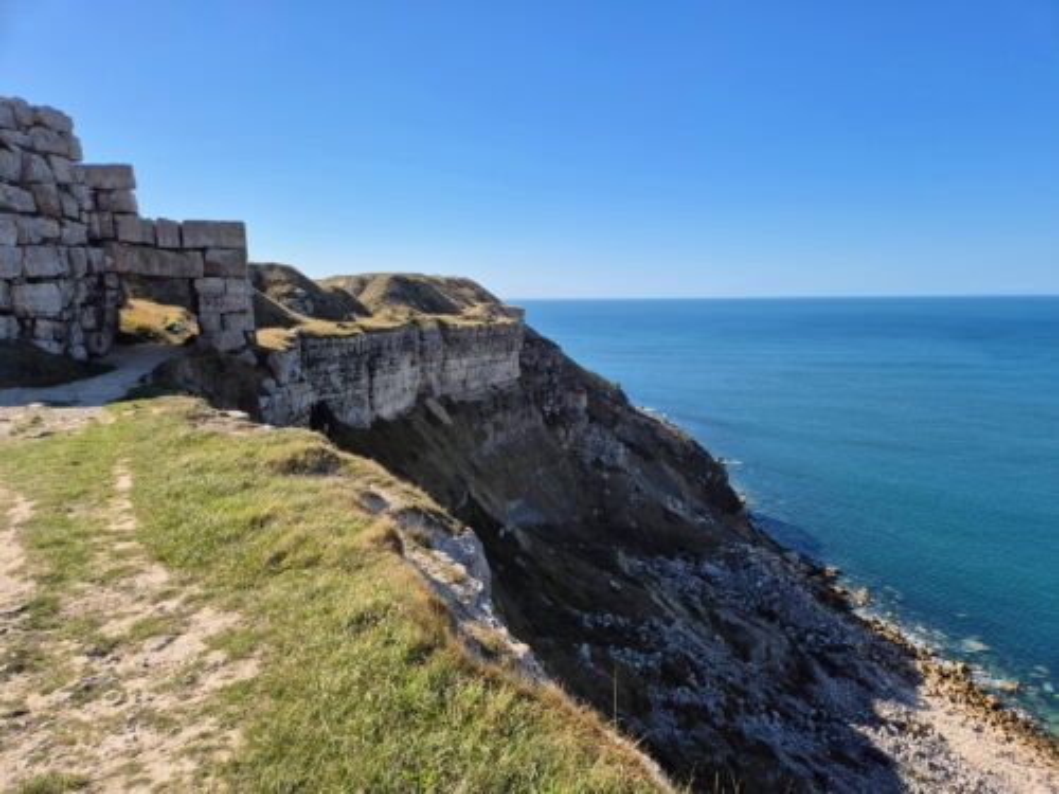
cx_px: 530
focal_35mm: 23
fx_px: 704
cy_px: 397
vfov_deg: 58.9
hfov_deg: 73.9
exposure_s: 1/1696
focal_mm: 5.4
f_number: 1.8
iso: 25
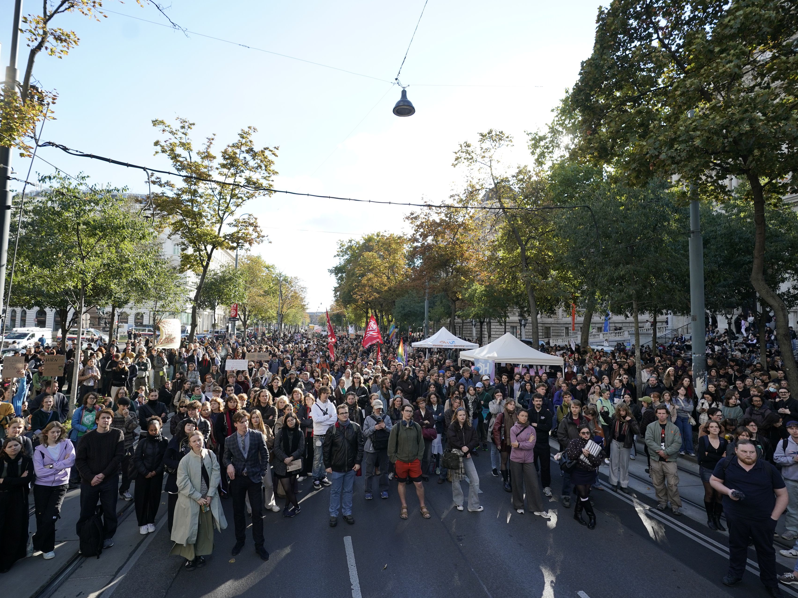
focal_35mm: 18
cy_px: 300
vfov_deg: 71.6
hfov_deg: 87.7
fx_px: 415
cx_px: 393
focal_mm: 16
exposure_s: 1/800
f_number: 4.5
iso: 400
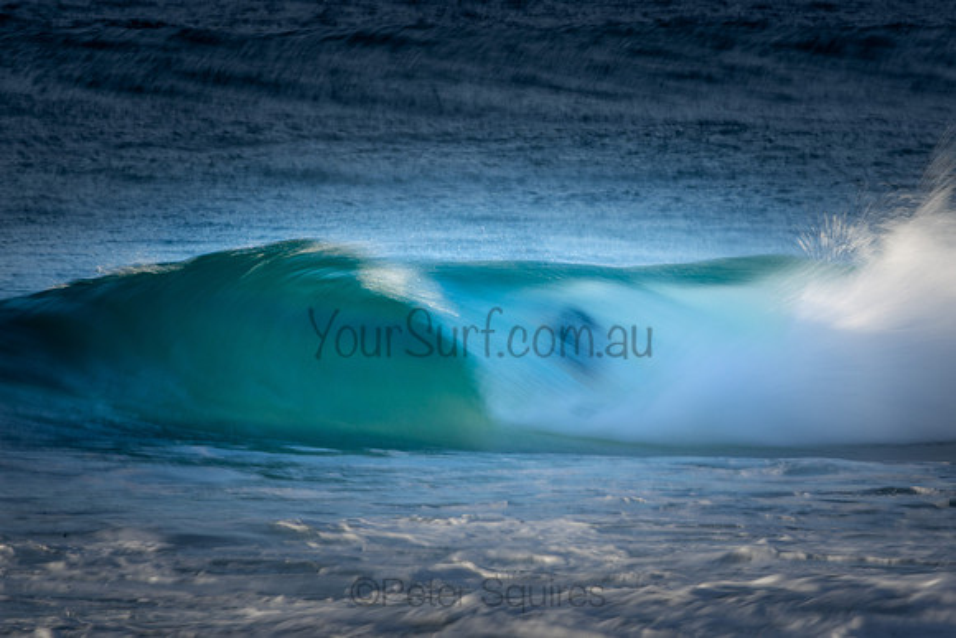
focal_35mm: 795
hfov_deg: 2.6
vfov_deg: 1.7
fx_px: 21104
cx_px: 503
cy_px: 327
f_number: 29
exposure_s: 1/13
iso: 125
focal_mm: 500
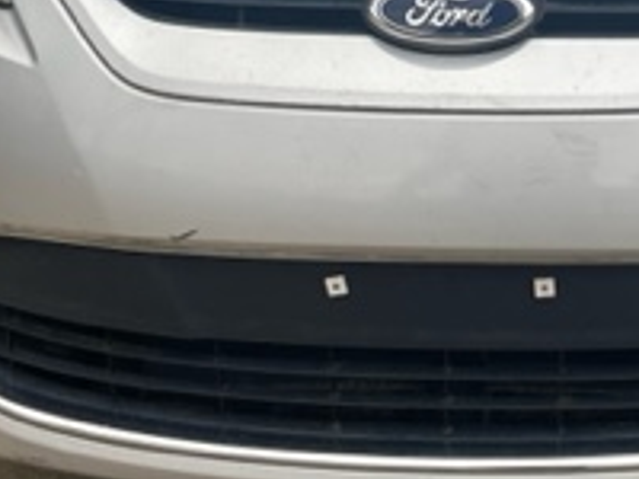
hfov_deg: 23.0
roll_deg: +0.2
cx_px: 572
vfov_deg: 16.6
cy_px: -169
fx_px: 1532
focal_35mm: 83
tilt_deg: -15.4
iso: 32
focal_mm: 4.2
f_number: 1.6
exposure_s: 1/198
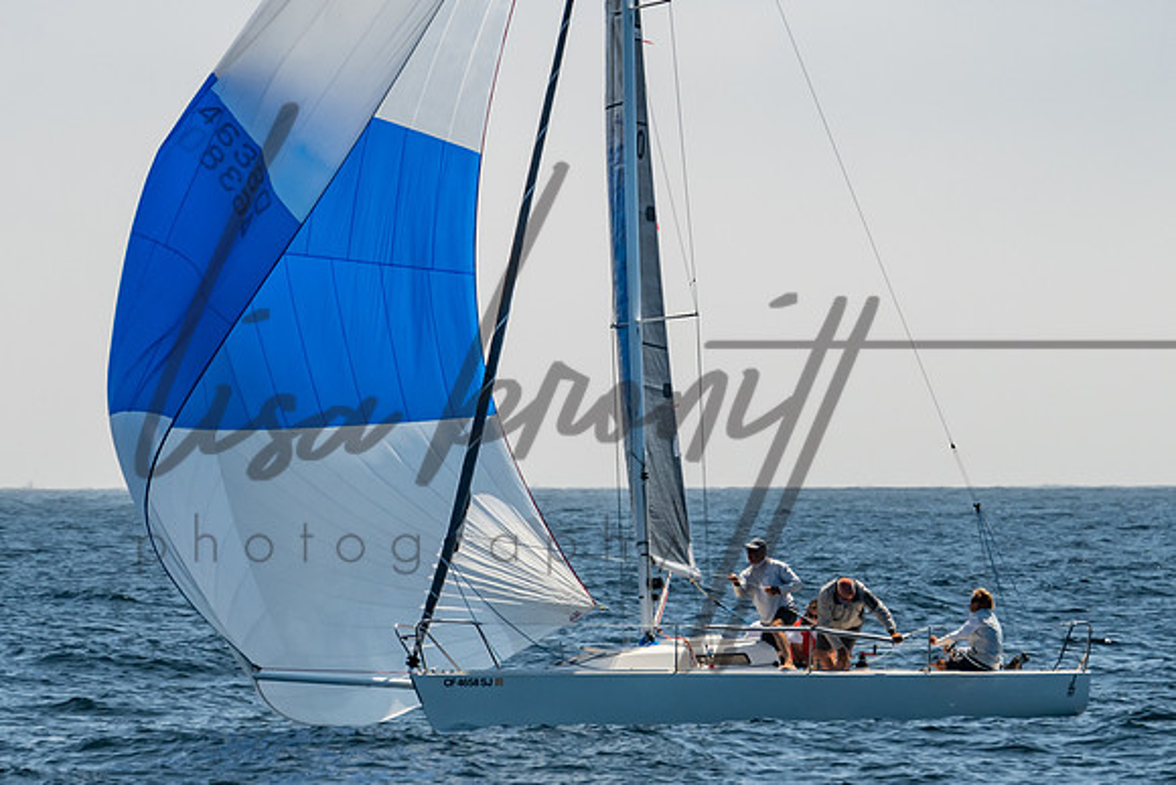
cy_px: 191
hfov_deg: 5.4
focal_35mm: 383
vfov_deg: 3.6
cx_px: 562
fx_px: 12517
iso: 160
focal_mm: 155
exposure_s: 1/640
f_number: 6.3
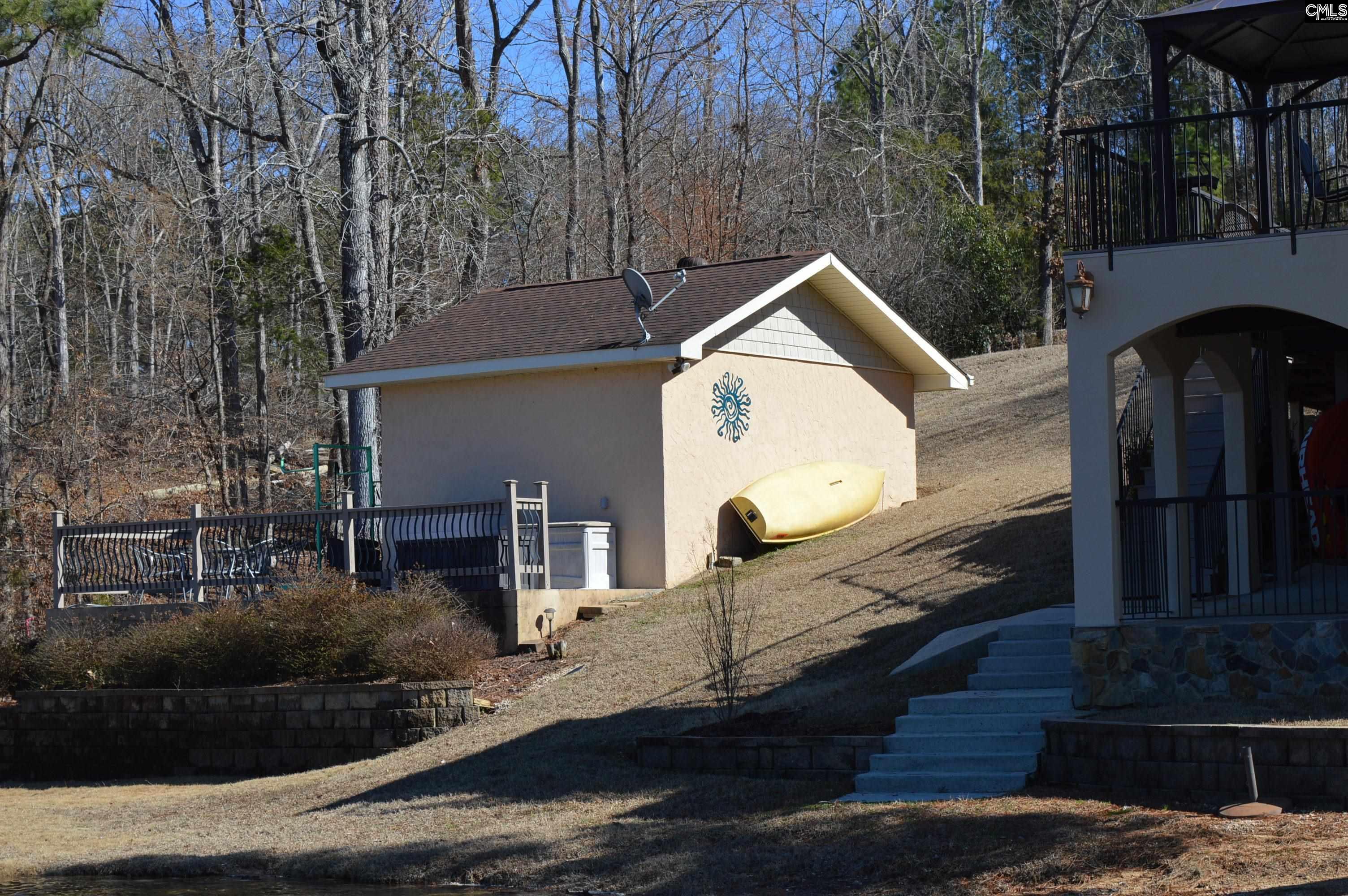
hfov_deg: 26.0
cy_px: 448
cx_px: 674
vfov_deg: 17.5
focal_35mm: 78
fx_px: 2918
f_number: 8
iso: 100
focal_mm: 52
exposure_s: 1/250
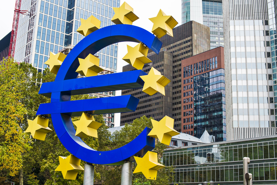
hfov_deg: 39.6
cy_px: 92
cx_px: 138
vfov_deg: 27.0
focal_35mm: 50
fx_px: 385
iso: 100
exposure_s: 1/60
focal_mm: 50
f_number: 6.3
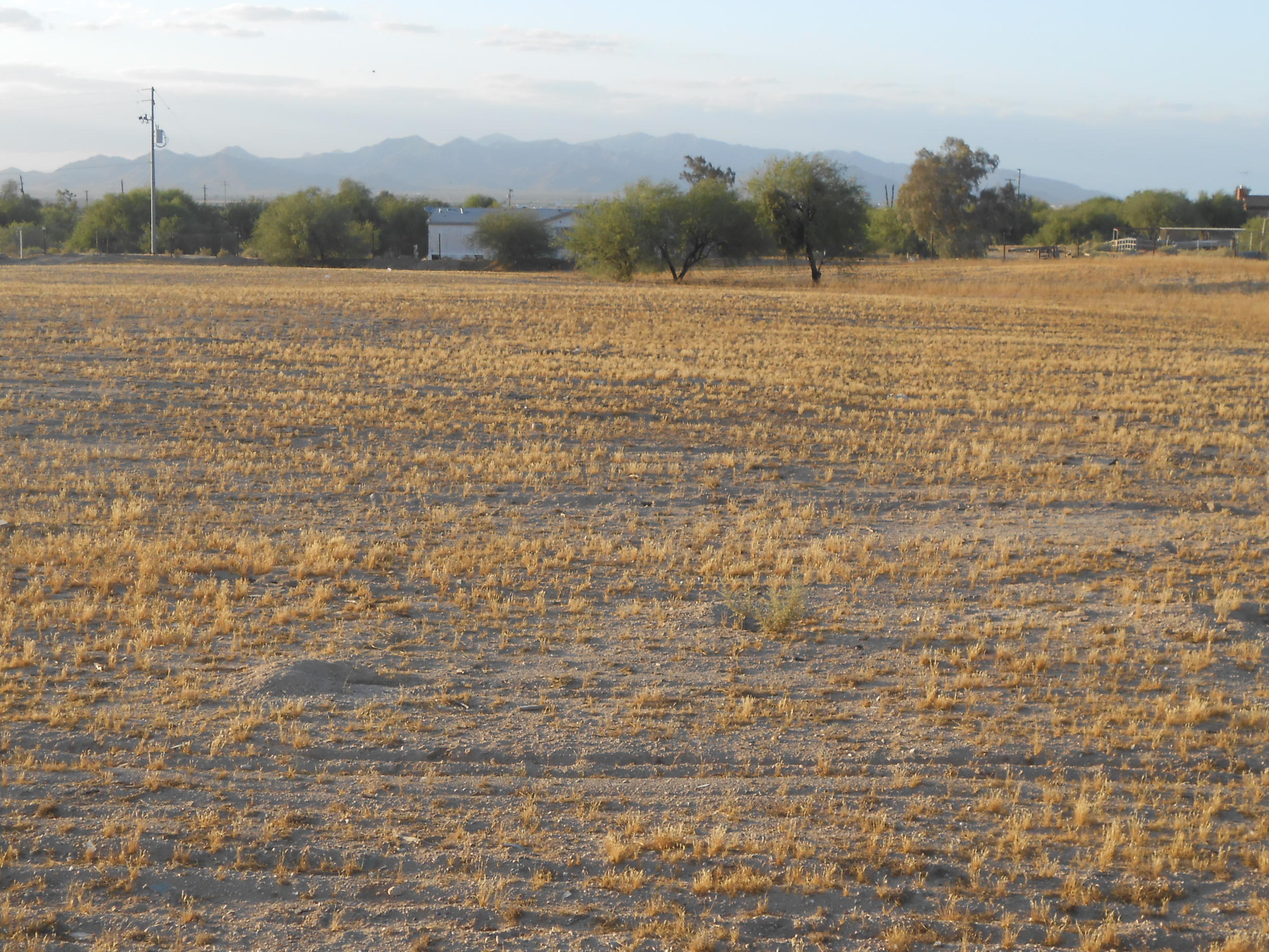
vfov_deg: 24.4
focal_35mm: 60
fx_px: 2200
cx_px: 522
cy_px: 569
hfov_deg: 32.1
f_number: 4.8
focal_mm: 8.8
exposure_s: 1/160
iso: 80
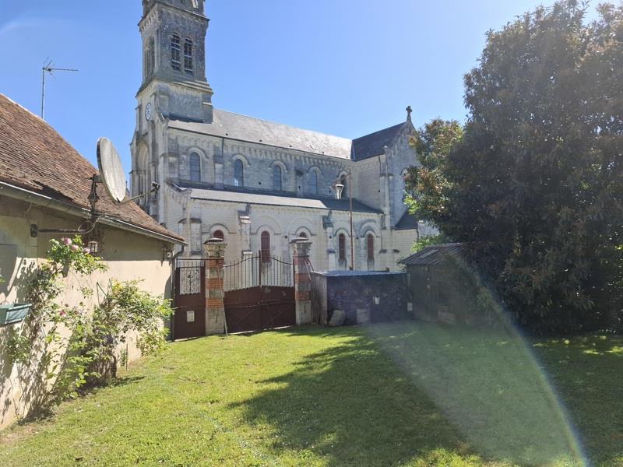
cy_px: 234
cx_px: 312
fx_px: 414
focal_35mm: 23
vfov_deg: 58.9
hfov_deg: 73.9
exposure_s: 1/1031
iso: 50
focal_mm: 5.54
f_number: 1.8
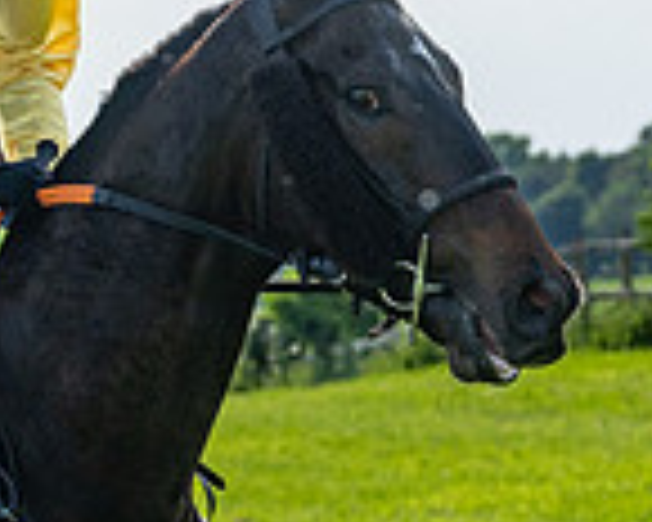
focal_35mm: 411
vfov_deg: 3.8
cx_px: 332
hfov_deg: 4.7
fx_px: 7931
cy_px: 158
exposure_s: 1/2000
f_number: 5
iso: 200
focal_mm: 70
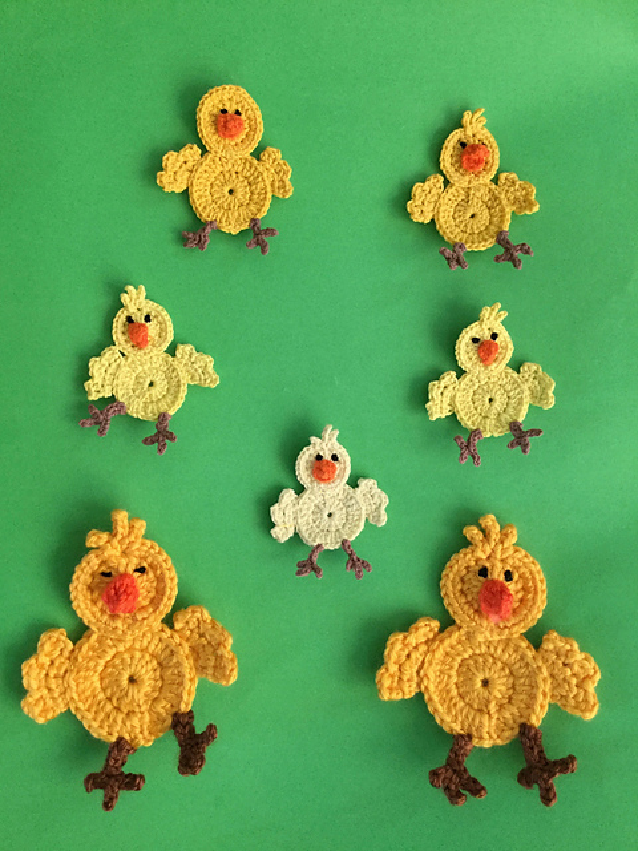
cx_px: 319
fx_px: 762
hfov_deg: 45.4
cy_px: 426
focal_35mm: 31
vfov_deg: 58.4
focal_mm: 3.3
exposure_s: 1/33
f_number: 2.4
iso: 125
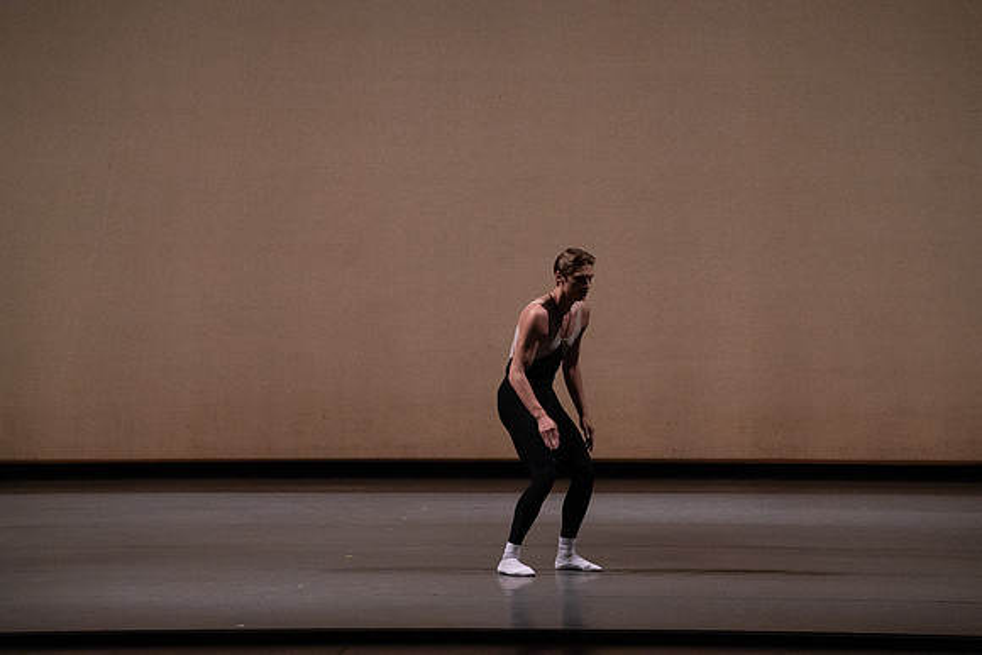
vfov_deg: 7.5
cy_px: 328
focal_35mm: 182
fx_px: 4965
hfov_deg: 11.3
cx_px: 491
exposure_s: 1/500
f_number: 6.3
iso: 12800
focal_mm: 182
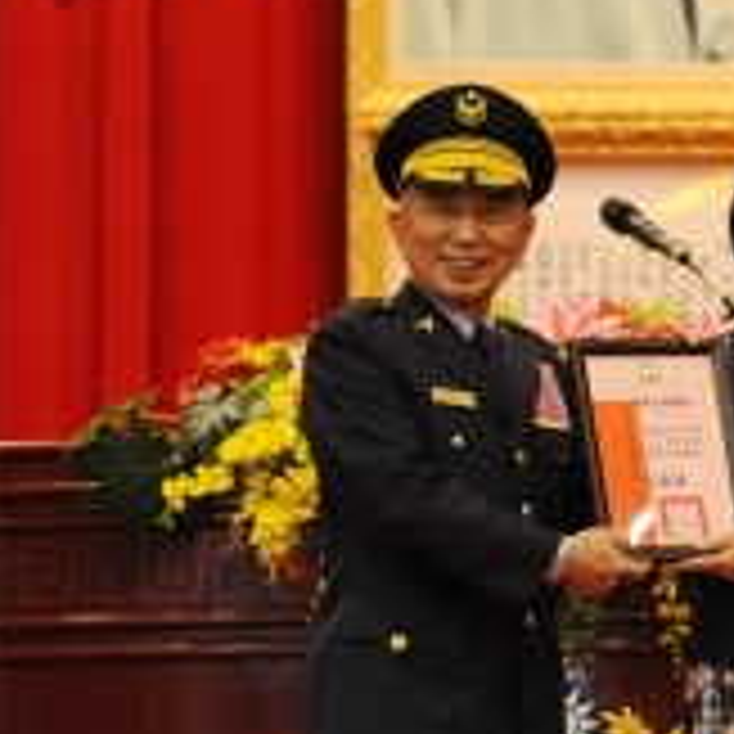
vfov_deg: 4.0
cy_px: 394
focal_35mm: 439
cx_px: 594
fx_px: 10531
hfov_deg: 4.0
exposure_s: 1/100
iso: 2000
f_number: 5.6
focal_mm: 210
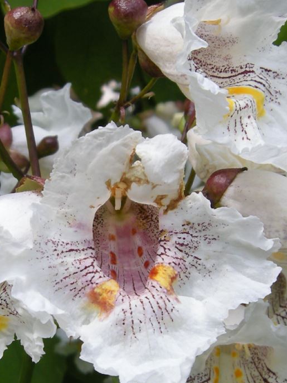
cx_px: 75
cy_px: 264
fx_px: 1127
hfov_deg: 14.5
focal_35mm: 102
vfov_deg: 19.2
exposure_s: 1/215
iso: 64
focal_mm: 7.5
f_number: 4.8
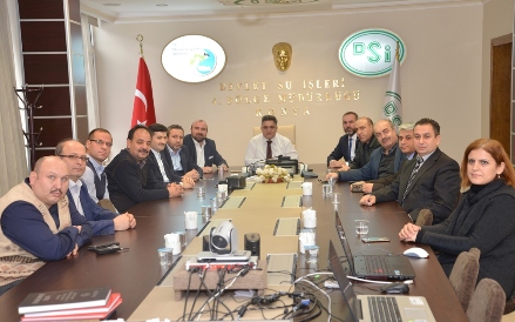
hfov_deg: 38.9
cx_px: 256
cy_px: 164
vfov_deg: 24.8
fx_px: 730
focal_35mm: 52
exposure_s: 1/80
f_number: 4.2
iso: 450
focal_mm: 50
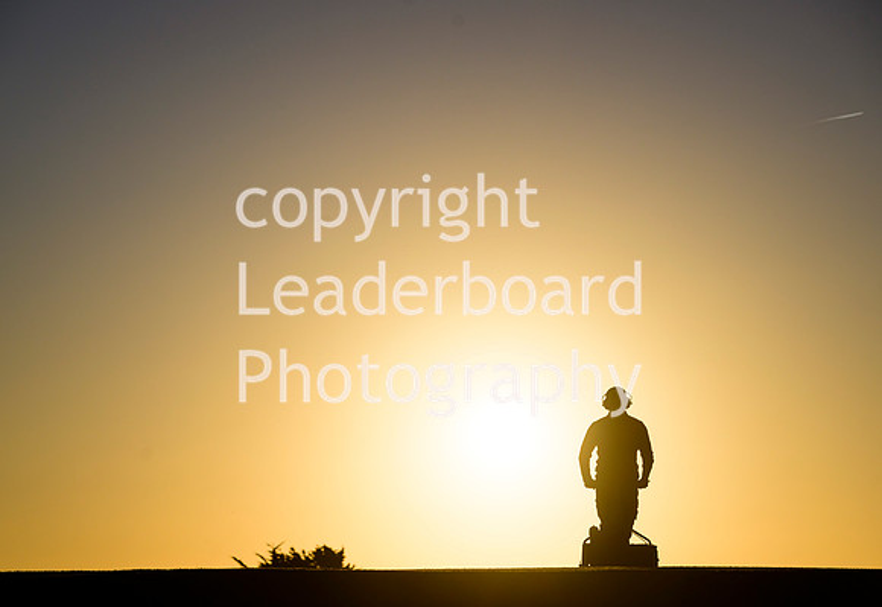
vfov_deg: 11.0
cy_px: 316
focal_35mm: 128
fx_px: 3157
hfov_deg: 15.9
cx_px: 409
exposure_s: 1/16000
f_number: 5.6
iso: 320
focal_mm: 120
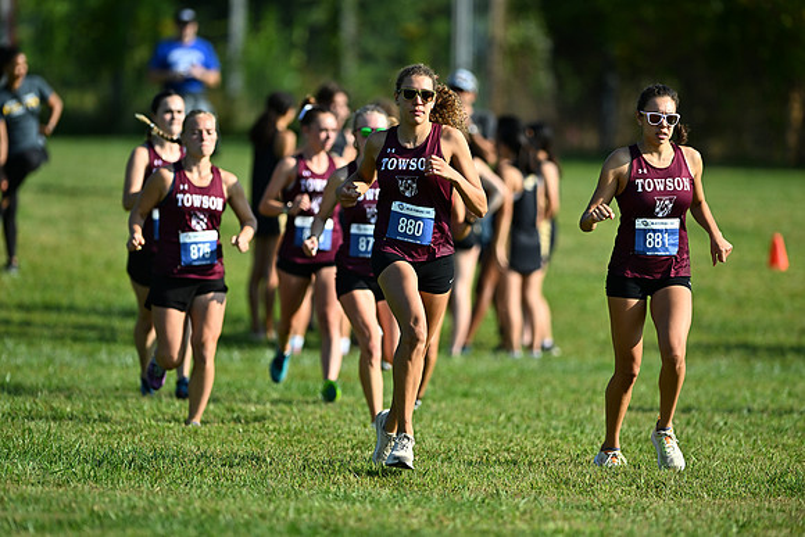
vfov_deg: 4.6
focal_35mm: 300
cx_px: 402
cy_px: 268
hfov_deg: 6.9
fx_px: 6710
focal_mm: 300
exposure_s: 1/2500
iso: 180
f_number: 2.8
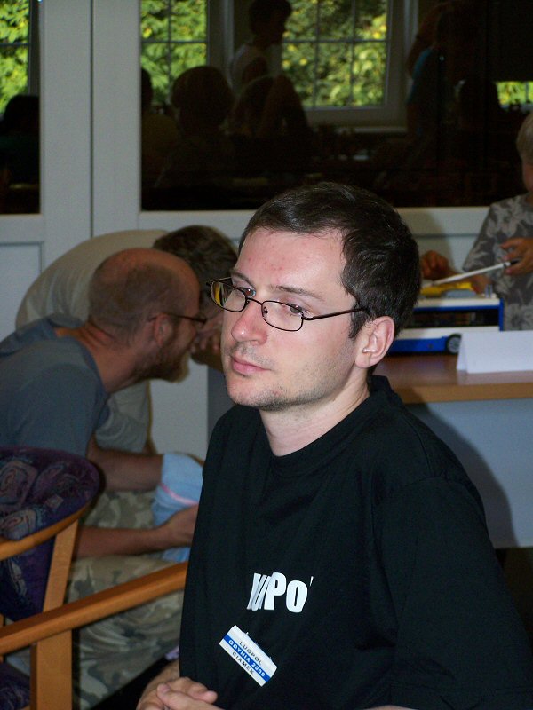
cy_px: 355
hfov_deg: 11.6
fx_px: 2628
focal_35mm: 128
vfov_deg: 15.4
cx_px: 266
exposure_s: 1/100
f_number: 3.3
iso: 160
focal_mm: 21.2
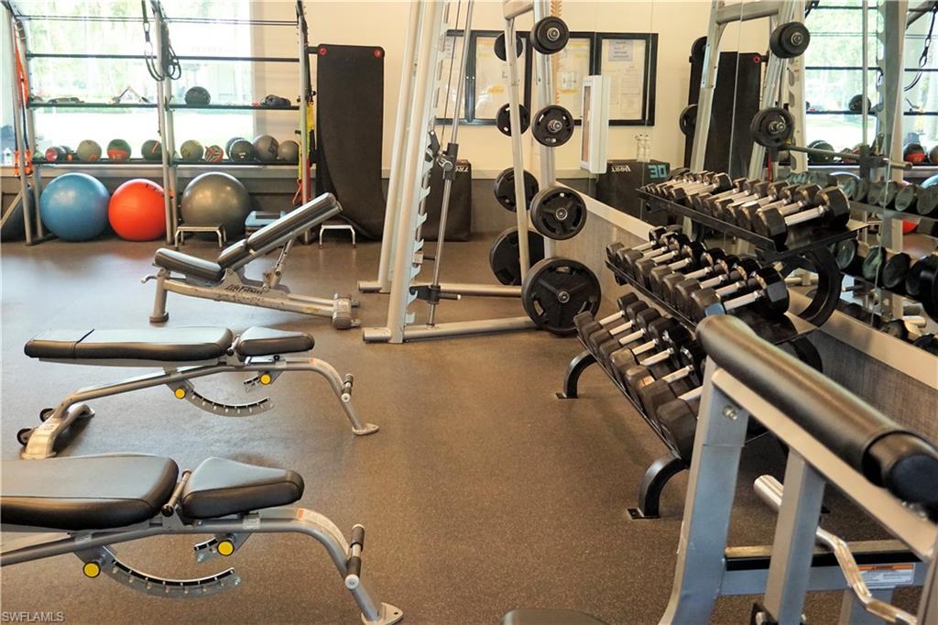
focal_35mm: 36
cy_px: 312
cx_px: 469
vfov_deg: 36.8
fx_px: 938
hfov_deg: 53.1
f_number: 4.5
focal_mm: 24
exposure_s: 1/160
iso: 2000
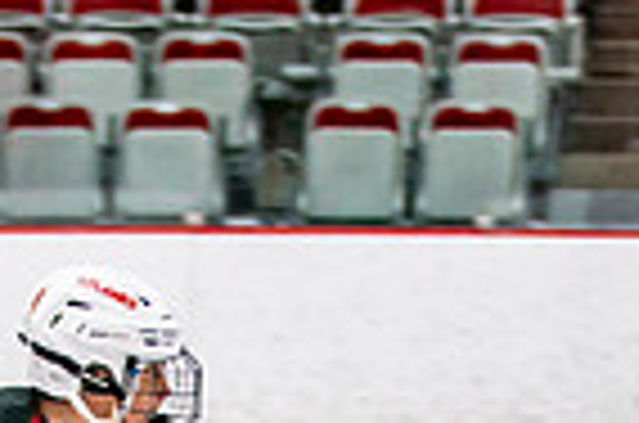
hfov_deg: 5.2
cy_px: 1056
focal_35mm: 397
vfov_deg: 3.4
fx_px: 7031
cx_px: 229
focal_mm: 70
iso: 640
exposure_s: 1/640
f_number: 2.8
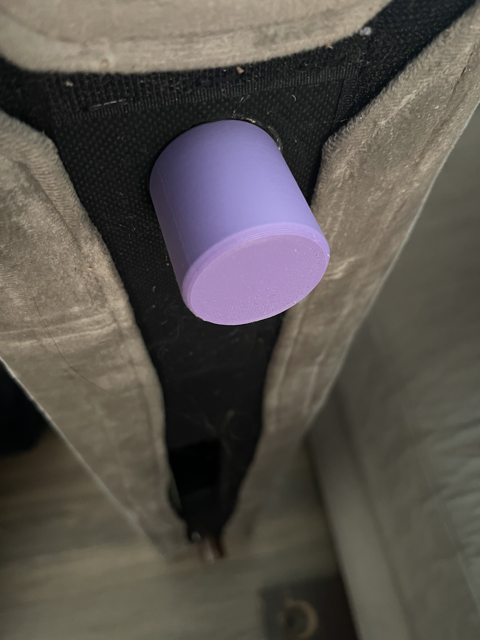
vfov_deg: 69.4
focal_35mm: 25
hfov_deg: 54.9
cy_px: 320
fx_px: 462
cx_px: 240
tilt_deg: -60.3
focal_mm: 5.1
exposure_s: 1/30
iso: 800
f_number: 1.6
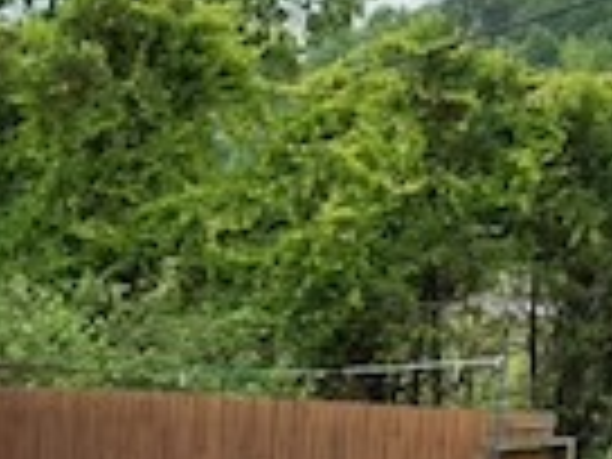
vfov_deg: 12.8
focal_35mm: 113
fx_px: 1998
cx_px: -590
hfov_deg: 14.6
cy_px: 554
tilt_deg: -7.4
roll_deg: -0.6
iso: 80
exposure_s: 1/1072
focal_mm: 6.86
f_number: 1.78
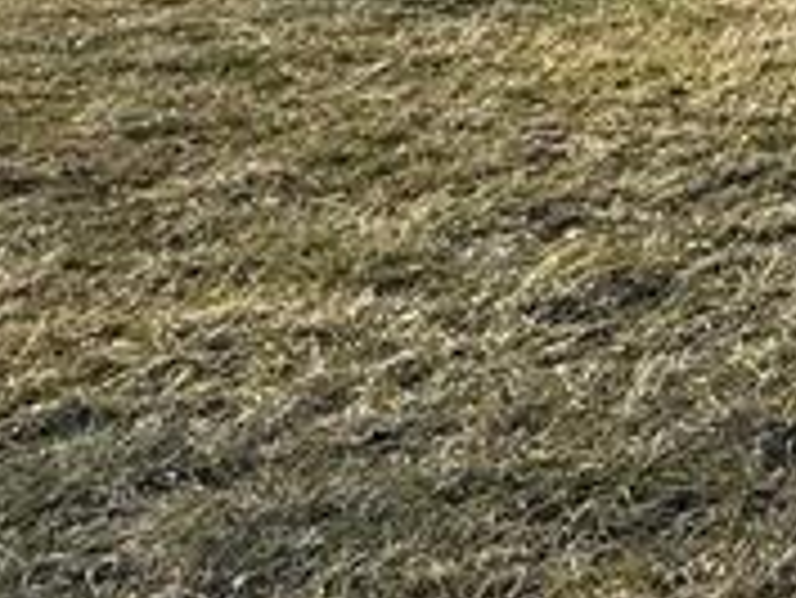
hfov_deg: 15.4
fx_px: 1864
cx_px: 1839
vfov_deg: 17.4
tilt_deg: -5.7
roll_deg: +0.0
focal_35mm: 81
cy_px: -108
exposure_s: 1/779
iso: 50
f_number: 2.2
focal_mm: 2.22
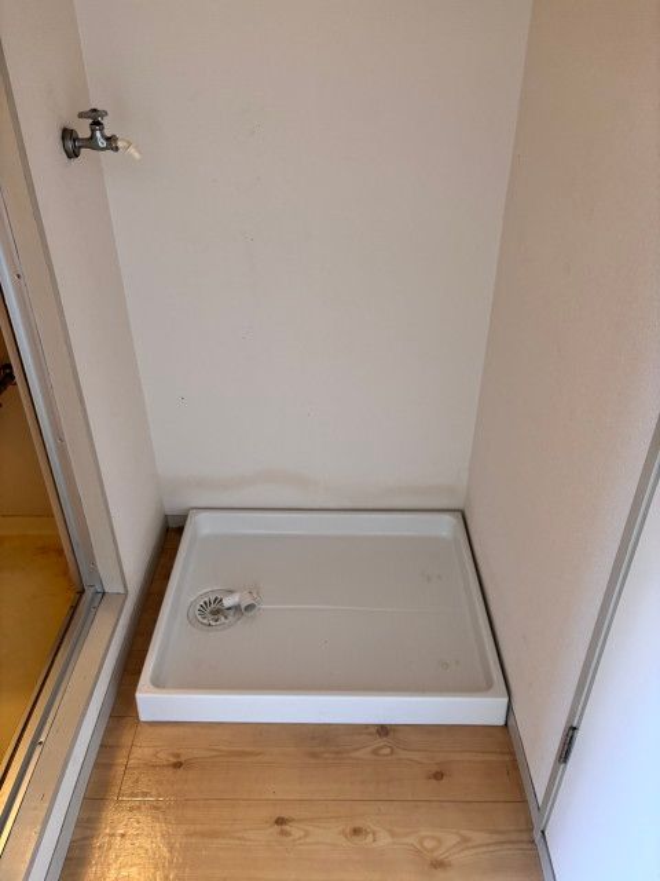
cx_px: 330
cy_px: 440
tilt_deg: -31.6
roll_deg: +3.1
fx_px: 661
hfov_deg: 53.1
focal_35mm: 26
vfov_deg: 67.3
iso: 200
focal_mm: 5.96
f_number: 1.6
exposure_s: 1/60
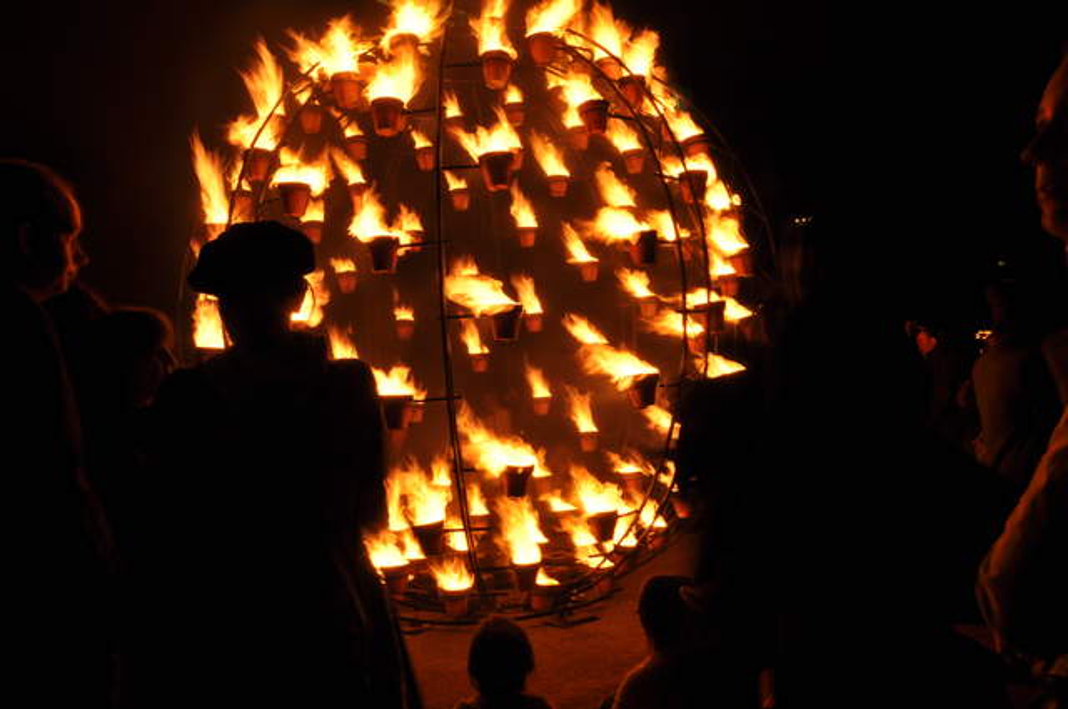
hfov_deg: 67.4
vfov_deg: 47.8
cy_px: 354
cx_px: 534
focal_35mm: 27
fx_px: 800
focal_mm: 18
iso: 200
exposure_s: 1/1.6
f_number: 22
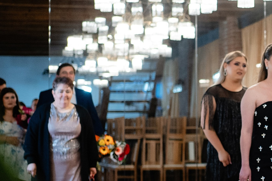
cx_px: 324
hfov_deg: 18.6
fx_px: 785
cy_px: 106
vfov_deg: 13.1
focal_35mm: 104
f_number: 1.8
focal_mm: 35
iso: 1250
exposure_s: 1/250
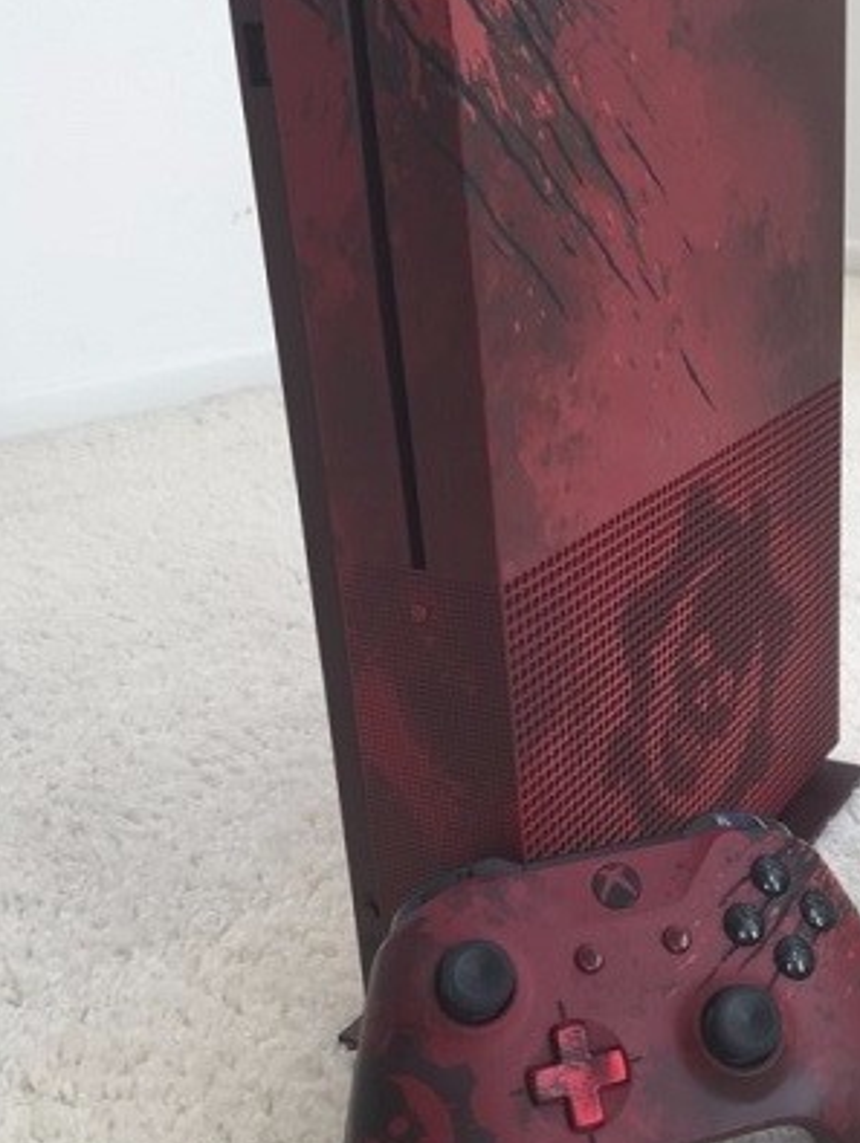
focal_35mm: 44
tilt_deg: -22.4
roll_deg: +3.1
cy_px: 616
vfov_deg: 42.9
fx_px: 1455
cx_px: 602
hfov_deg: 32.5
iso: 40
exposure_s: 1/120
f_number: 2.2
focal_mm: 4.15
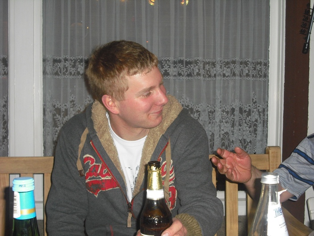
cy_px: 118
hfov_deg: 41.2
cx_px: 157
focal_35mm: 46
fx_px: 417
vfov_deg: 31.5
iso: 200
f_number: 3.1
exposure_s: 1/60
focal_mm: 7.6
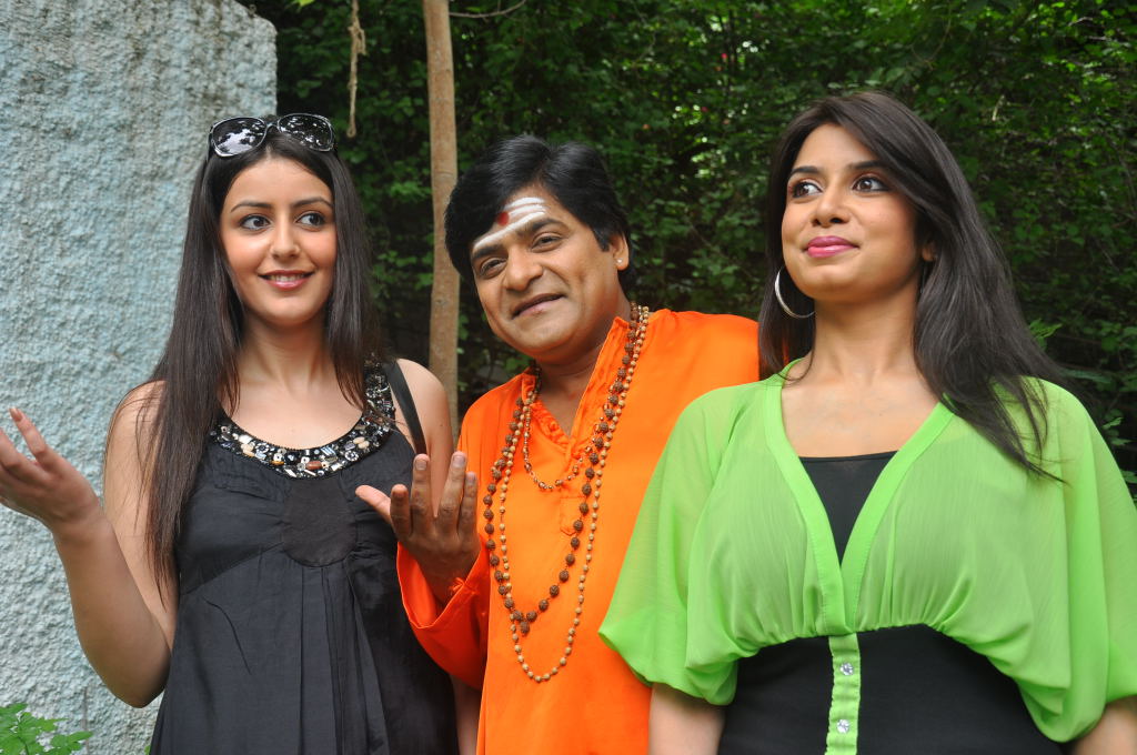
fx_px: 1609
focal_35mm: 51
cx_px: 568
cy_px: 378
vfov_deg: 26.4
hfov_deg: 38.9
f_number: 6.3
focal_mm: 34
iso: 250
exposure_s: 1/125
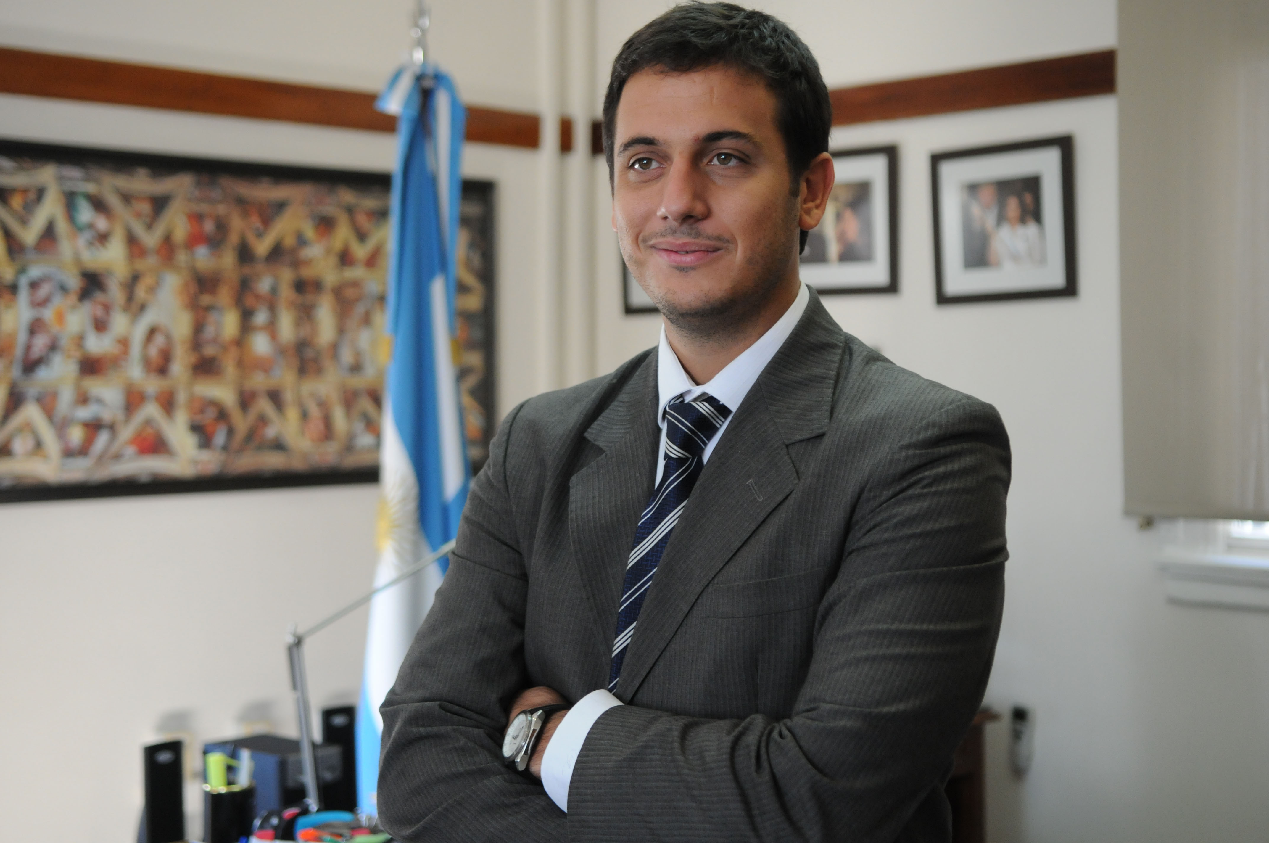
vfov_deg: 23.7
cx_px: 634
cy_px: 422
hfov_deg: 35.1
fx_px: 2007
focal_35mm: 57
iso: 1000
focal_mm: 38
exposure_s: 1/200
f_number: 2.8
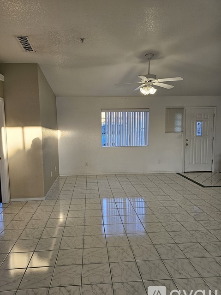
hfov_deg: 56.8
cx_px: 107
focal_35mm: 24
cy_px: 151
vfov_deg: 71.6
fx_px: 204
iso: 100
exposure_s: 1/120
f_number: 1.7
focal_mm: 6.3
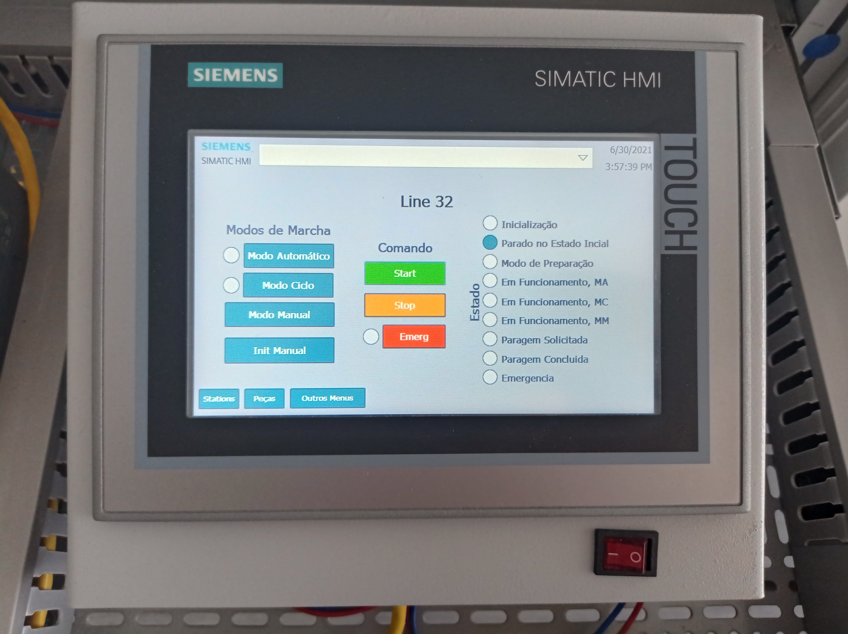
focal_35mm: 28
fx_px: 685
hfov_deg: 63.5
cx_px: 424
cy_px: 317
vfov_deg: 49.7
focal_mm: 4.74
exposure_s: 1/461
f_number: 1.79
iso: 172
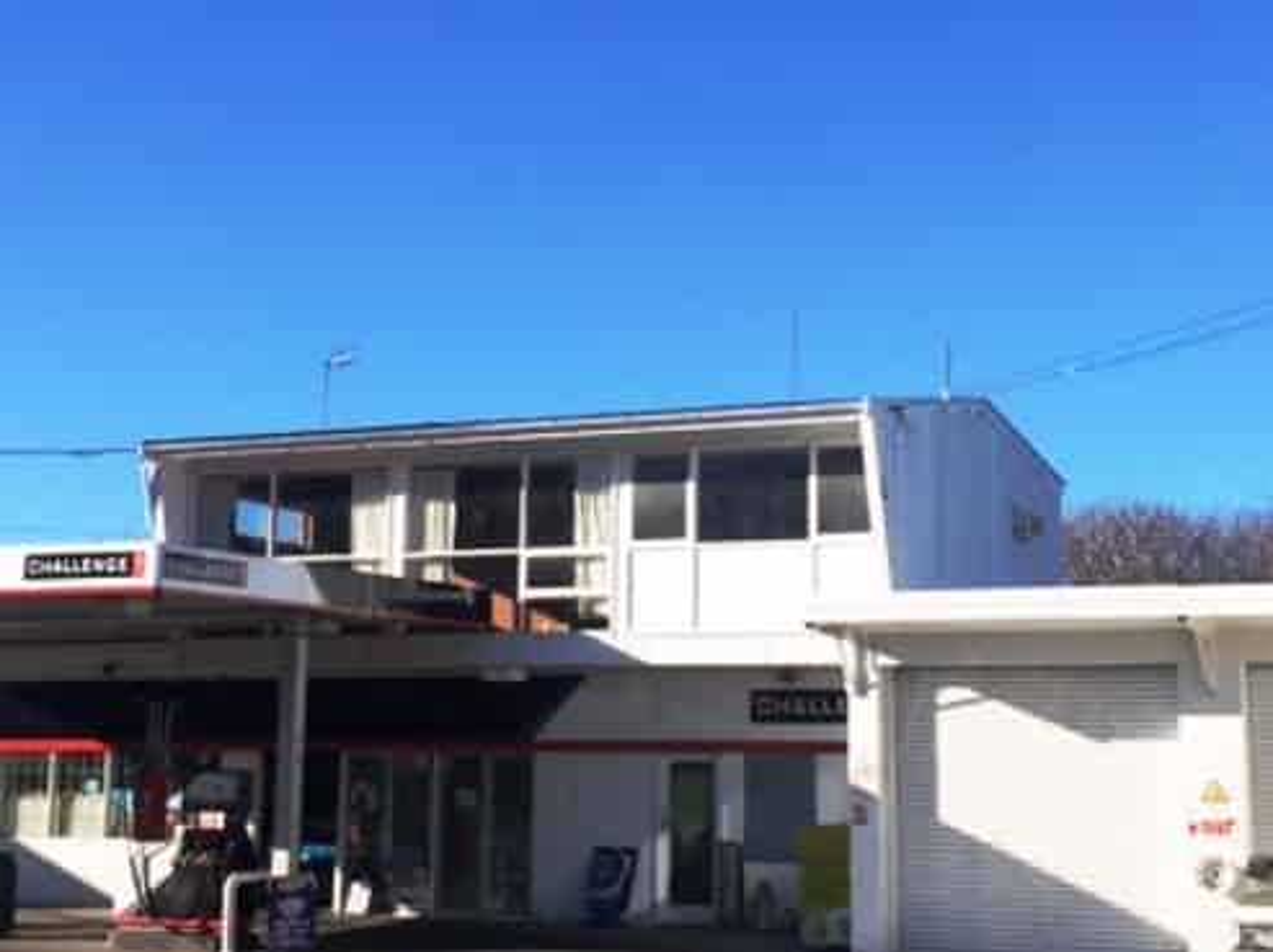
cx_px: 636
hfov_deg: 47.9
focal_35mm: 39
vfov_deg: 36.8
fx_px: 1433
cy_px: 476
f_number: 2.2
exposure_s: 1/1647
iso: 32
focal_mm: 4.15
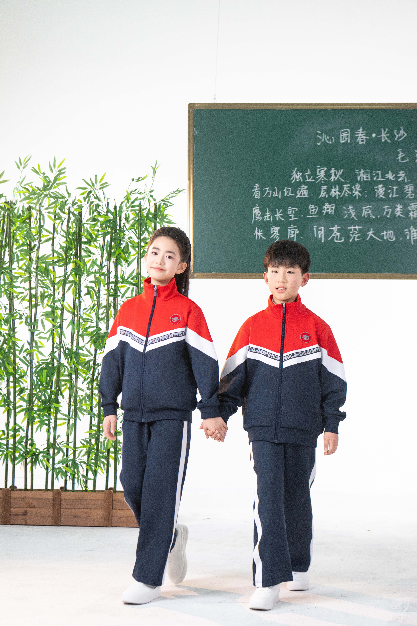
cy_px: 313
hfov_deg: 21.9
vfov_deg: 32.4
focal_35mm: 62
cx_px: 208
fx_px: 1077
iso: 1000
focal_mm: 62
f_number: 5
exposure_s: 1/320
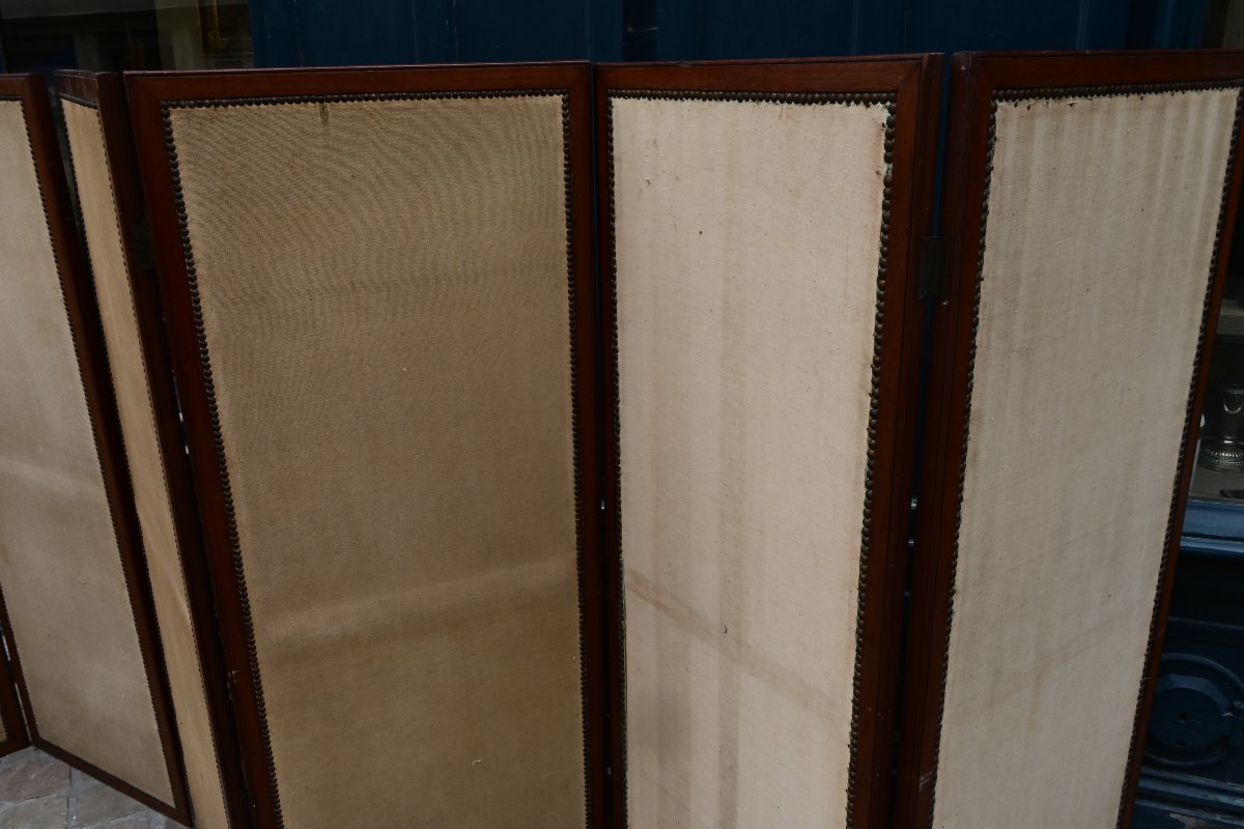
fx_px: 1037
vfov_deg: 43.6
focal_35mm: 30
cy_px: 414
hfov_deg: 61.9
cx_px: 622
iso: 400
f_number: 11
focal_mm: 20
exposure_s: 1/125
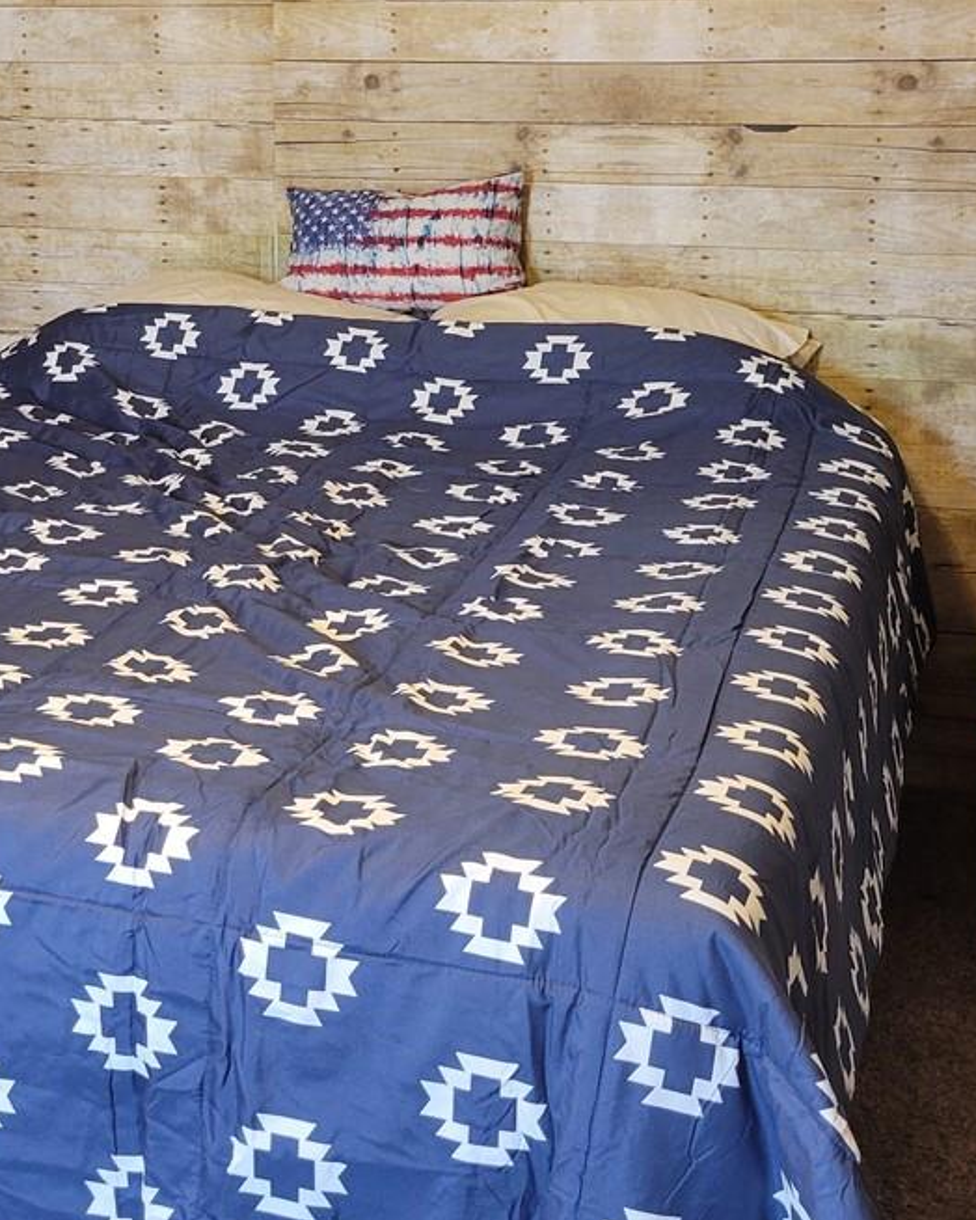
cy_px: 281
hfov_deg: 24.0
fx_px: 2239
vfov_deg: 29.9
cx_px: 132
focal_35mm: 62
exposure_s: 1/40
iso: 160
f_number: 1.8
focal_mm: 5.4
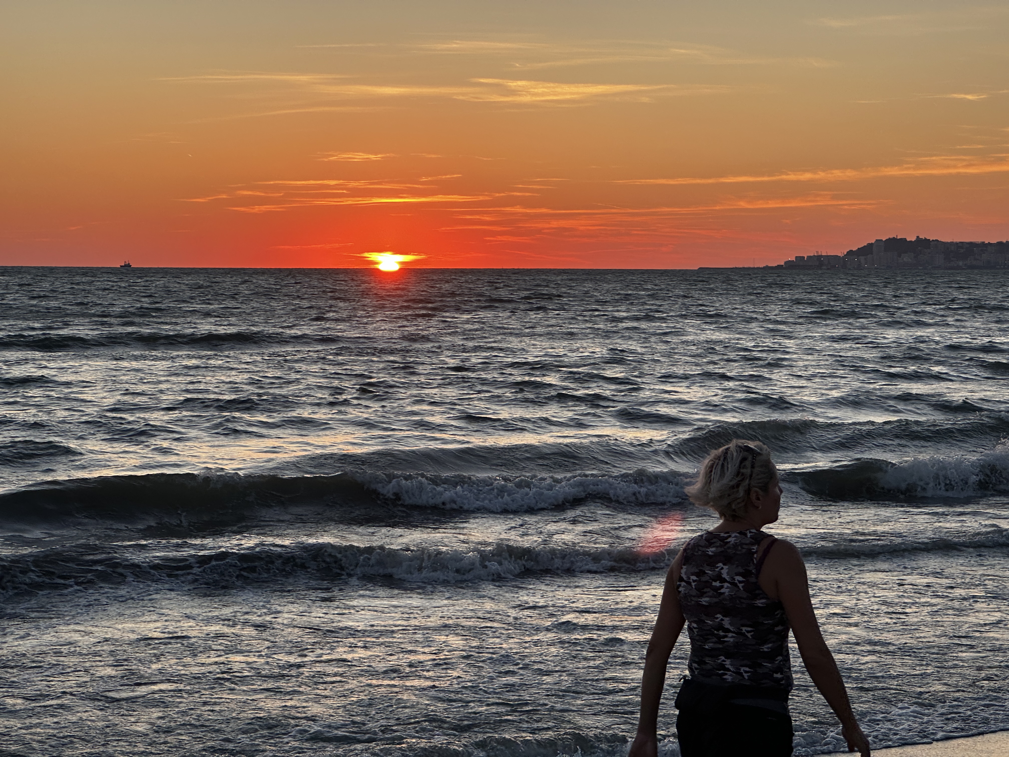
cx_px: 504
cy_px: 378
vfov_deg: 19.1
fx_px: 2244
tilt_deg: -3.4
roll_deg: +0.5
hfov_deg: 25.3
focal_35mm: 77
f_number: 2.8
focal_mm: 9
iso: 32
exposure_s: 1/145
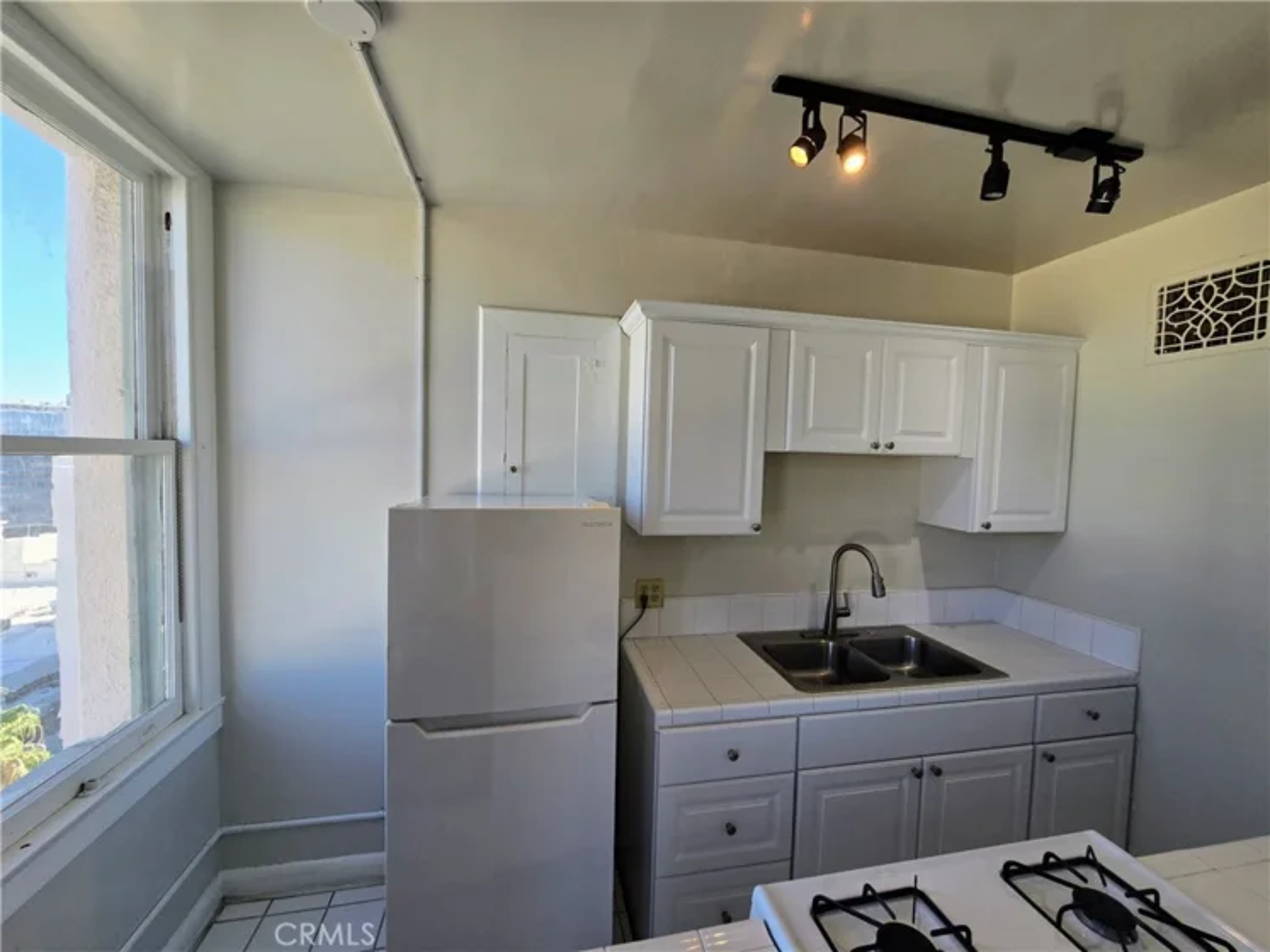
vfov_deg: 89.9
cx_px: 635
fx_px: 477
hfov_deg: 106.2
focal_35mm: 13
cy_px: 476
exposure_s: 1/310
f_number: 2.2
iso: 50
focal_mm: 2.2
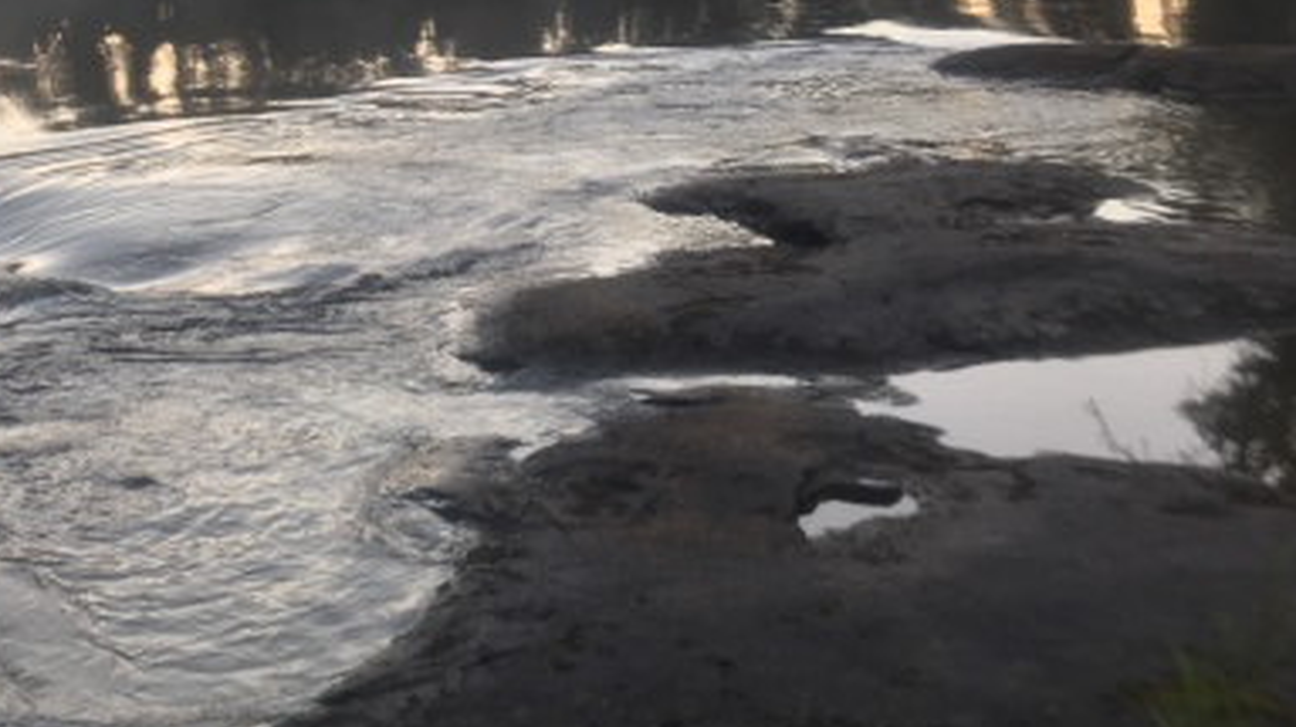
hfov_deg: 30.4
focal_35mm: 66
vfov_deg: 17.7
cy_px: -24
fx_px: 2267
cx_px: 115
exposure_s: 1/120
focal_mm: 4.15
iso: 25
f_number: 2.2
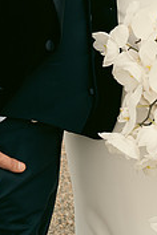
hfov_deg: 11.2
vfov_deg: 16.0
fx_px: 798
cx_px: 52
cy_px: -61
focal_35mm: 122
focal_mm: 32
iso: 160
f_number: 3.5
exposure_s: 1/640
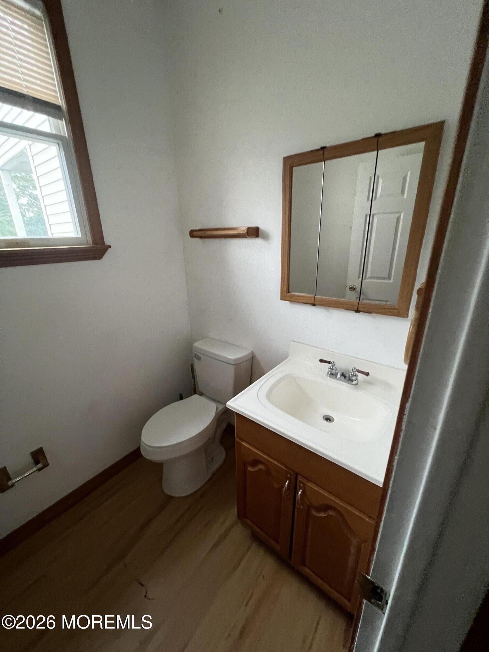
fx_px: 245
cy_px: 326
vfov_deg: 106.2
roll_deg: +2.0
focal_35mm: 13
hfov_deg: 89.9
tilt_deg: -15.0
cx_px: 244
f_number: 1.8
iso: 640
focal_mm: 1.57
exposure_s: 1/60
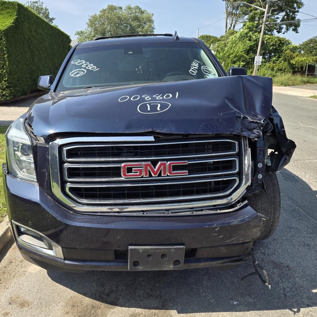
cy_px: 160
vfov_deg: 57.3
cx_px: 123
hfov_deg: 56.7
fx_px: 290
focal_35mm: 28
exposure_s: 1/773
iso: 25
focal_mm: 5.4
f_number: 1.8
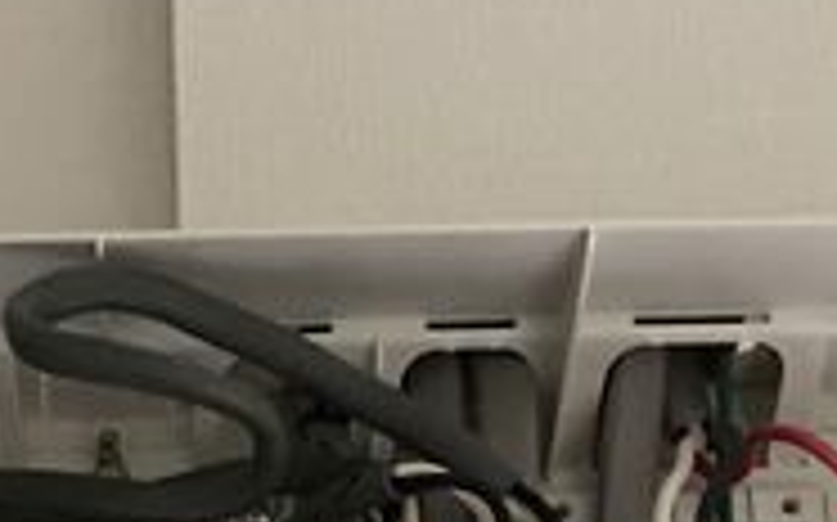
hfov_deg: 20.0
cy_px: 1017
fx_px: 2325
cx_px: 94
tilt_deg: +9.5
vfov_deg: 11.6
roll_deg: +0.9
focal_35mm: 102
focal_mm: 3.99
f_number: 1.8
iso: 640
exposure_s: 1/25
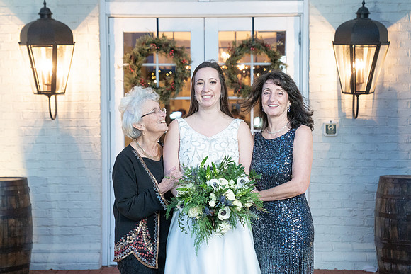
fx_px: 911
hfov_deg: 25.4
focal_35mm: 80
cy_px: 148
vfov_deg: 17.1
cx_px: 208
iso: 4000
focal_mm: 70
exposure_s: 1/100
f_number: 4
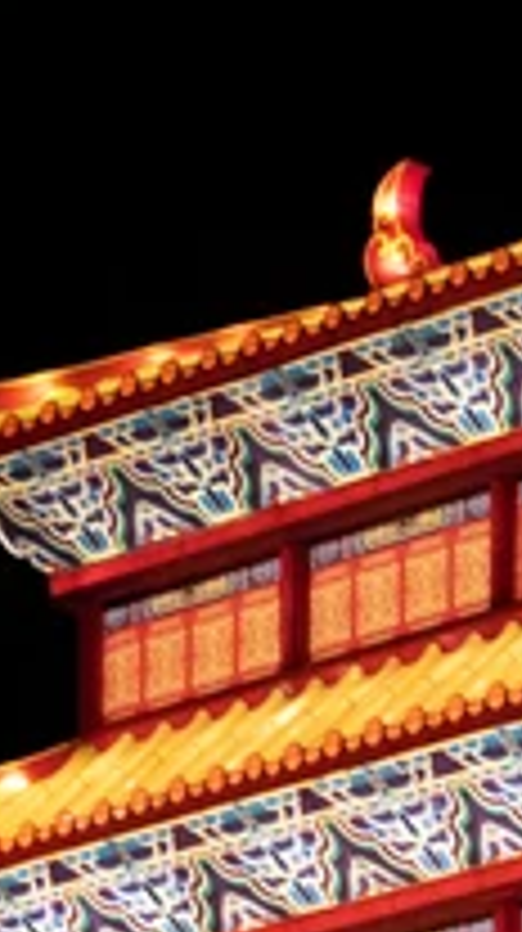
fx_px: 8396
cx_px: 990
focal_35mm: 340
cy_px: 709
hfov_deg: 3.5
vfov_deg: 6.3
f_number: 4.2
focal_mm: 35
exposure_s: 1/100
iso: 1600
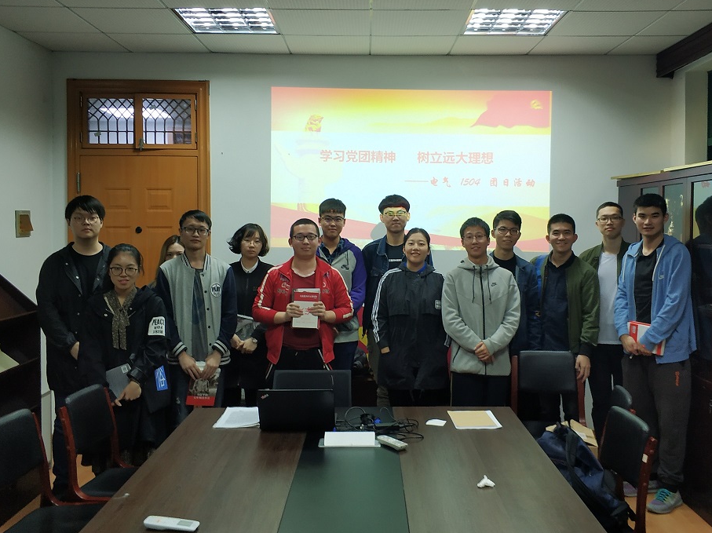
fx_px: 617
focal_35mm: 30
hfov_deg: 59.9
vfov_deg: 46.7
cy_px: 240
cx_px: 381
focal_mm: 3.82
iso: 383
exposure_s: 1/25
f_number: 1.8
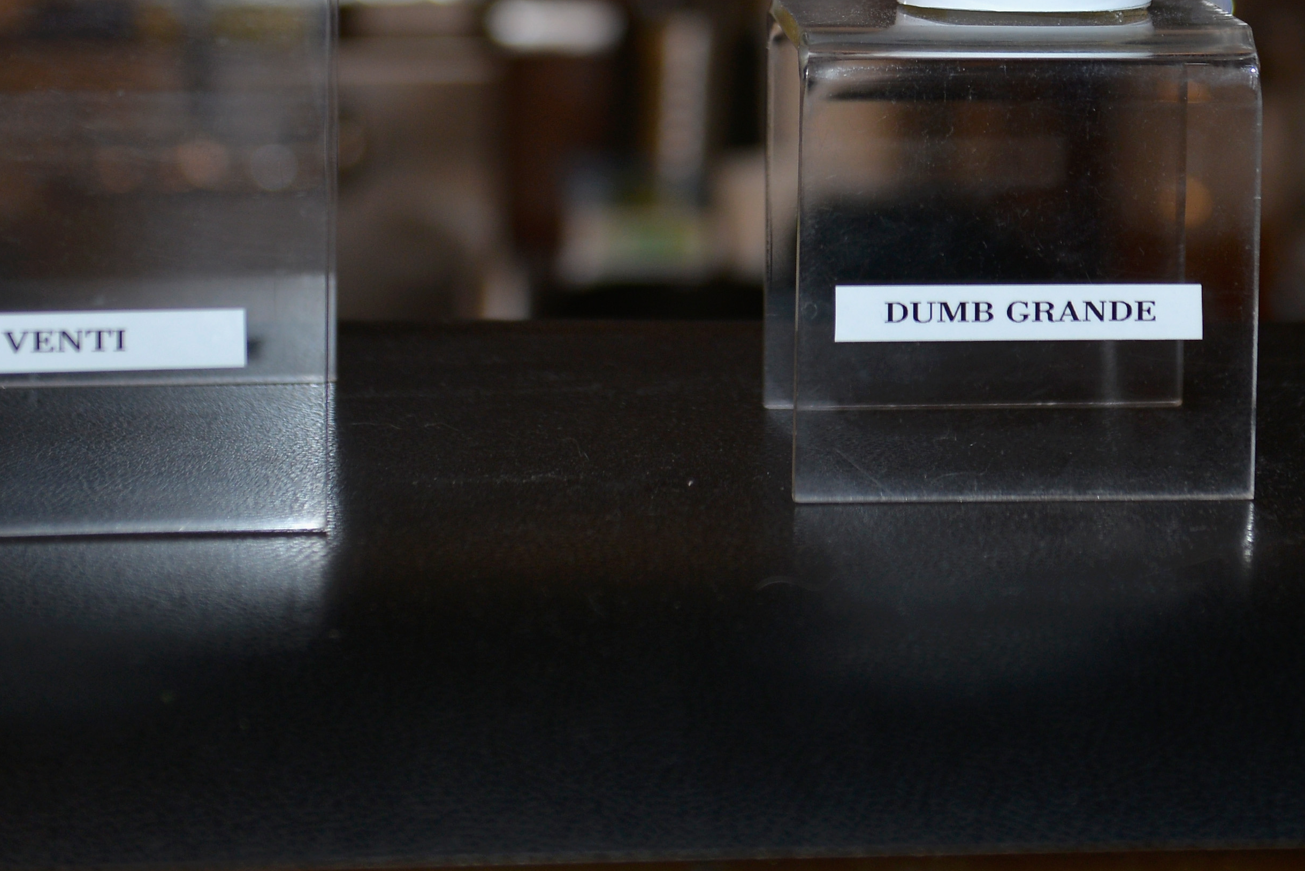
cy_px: -147
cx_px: 892
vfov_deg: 12.1
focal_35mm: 111
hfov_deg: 18.4
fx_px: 4025
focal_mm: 45
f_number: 2.8
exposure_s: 1/200
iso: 250
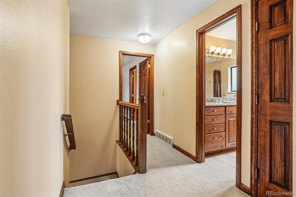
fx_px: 136
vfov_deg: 72.0
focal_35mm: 16
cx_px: 148
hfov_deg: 95.0
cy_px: 98
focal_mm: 11
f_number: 8
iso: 500
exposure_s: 1/15
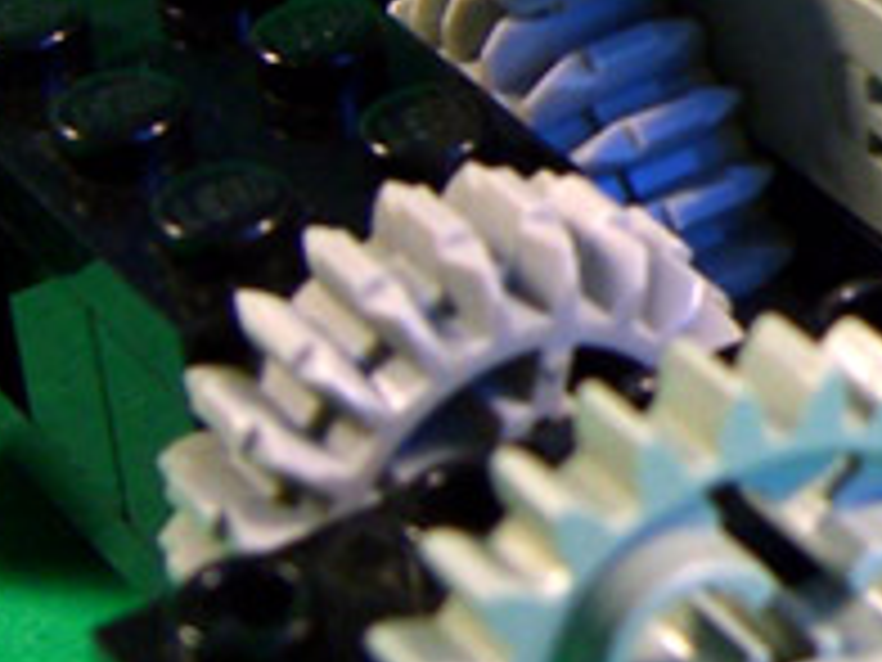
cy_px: 158
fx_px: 3949
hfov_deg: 12.3
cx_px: 1228
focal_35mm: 155
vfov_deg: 9.6
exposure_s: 1/60
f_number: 2.8
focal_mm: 7.9
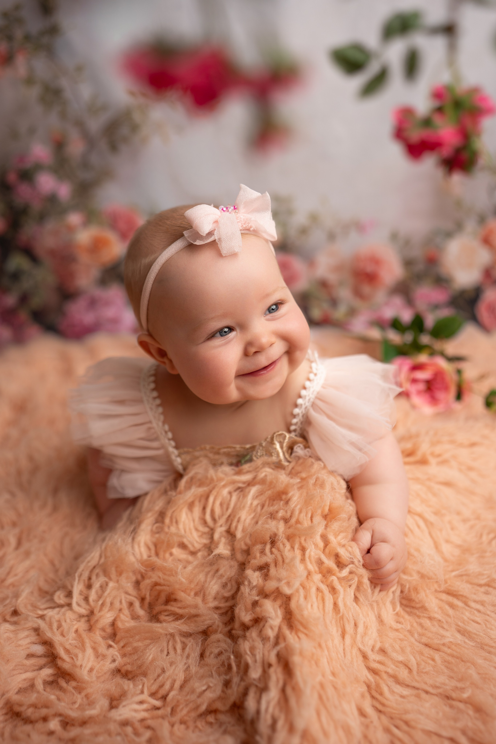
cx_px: 248
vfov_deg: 54.4
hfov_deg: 37.9
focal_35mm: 35
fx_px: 723
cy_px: 372
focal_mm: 35
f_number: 2
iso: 100
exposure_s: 1/160
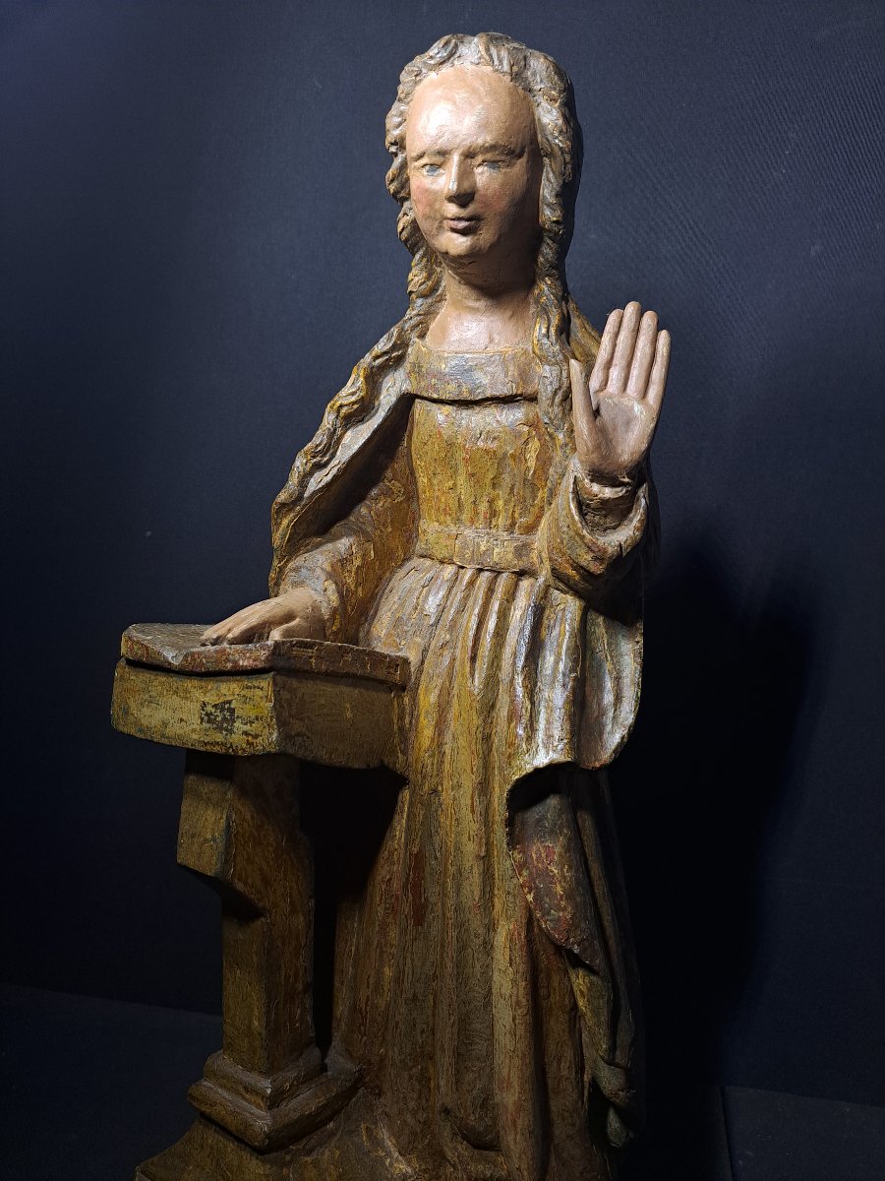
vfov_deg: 71.6
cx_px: 442
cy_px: 590
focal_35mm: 24
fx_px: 818
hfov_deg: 56.8
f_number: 1.8
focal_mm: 5.23
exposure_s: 1/50
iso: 125
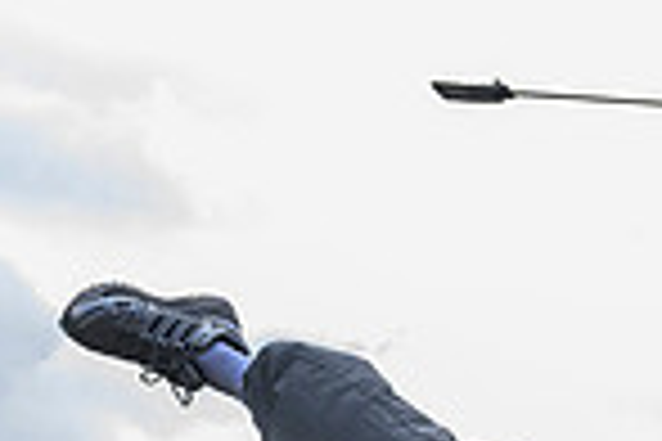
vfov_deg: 8.8
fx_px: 2758
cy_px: 763
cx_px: 1193
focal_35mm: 150
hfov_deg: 12.5
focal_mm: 38
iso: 500
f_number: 6.3
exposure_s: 1/1000
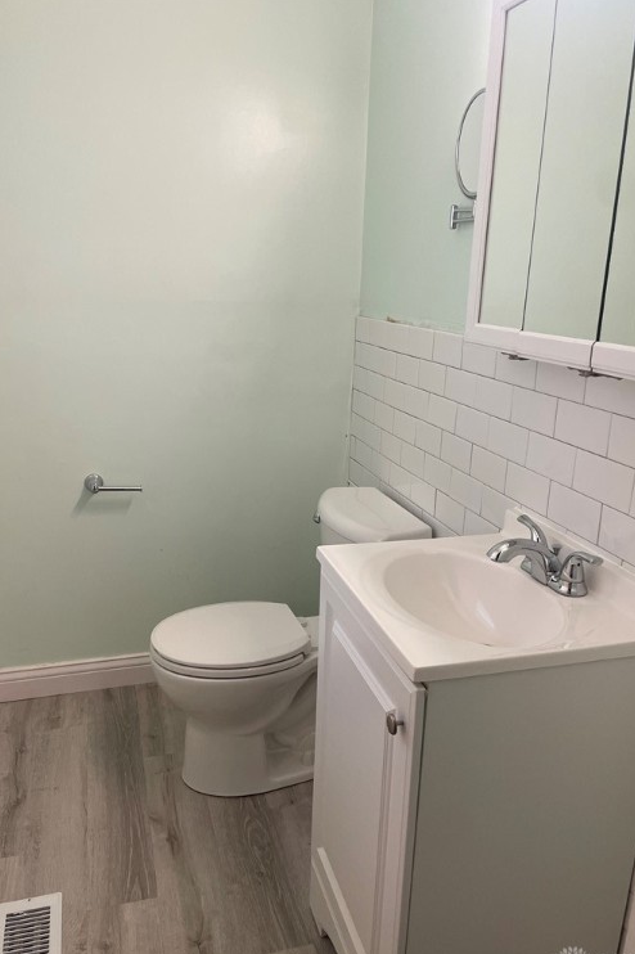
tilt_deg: -16.8
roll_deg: -0.8
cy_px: 487
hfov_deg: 46.4
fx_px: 741
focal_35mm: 28
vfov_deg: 65.5
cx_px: 329
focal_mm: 4.2
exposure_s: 1/120
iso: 125
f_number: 1.6
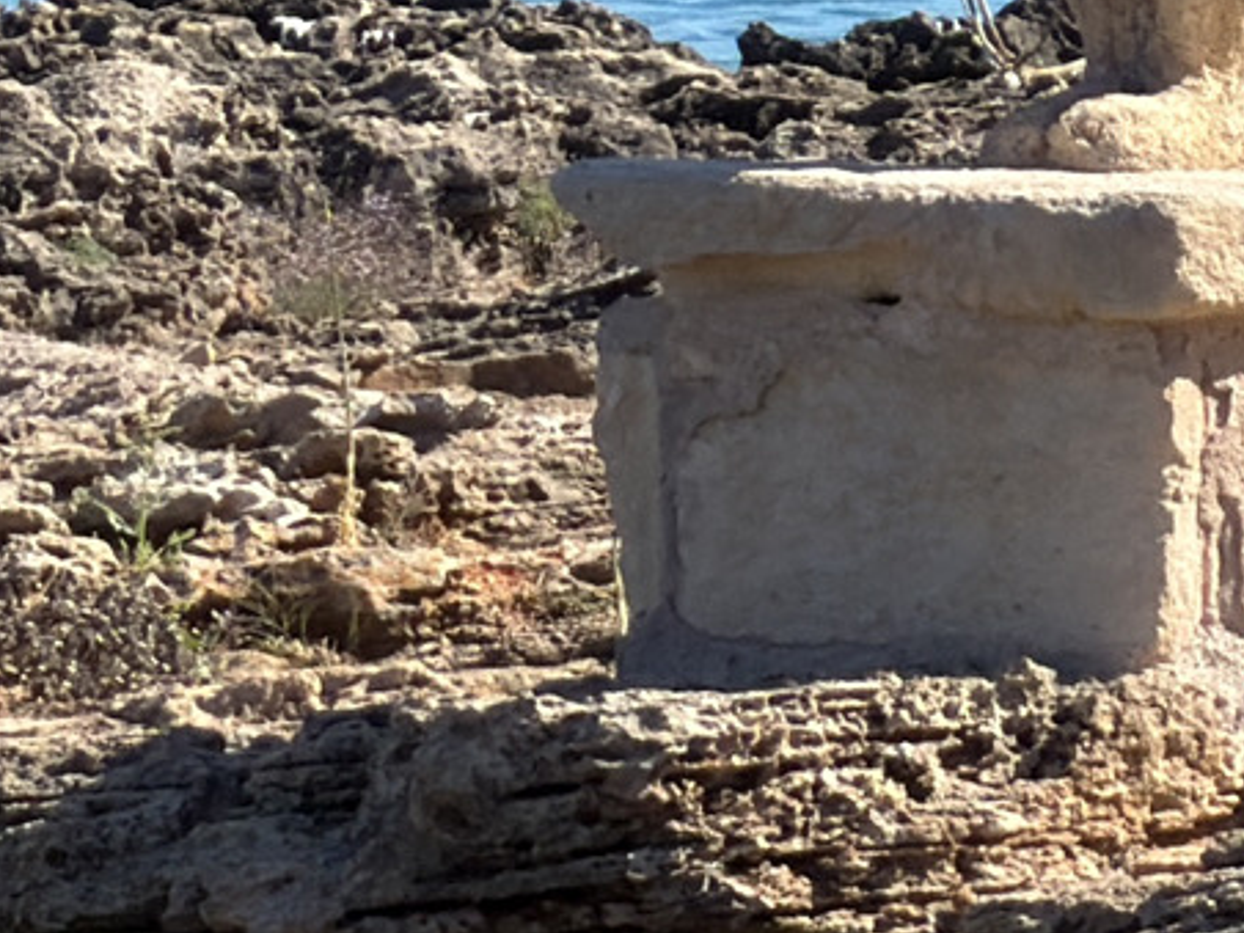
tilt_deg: -2.3
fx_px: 31804
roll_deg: -0.6
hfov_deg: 2.2
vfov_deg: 1.7
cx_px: 1065
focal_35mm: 885
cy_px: -589
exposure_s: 1/639
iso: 25
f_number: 2.8
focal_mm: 16.89
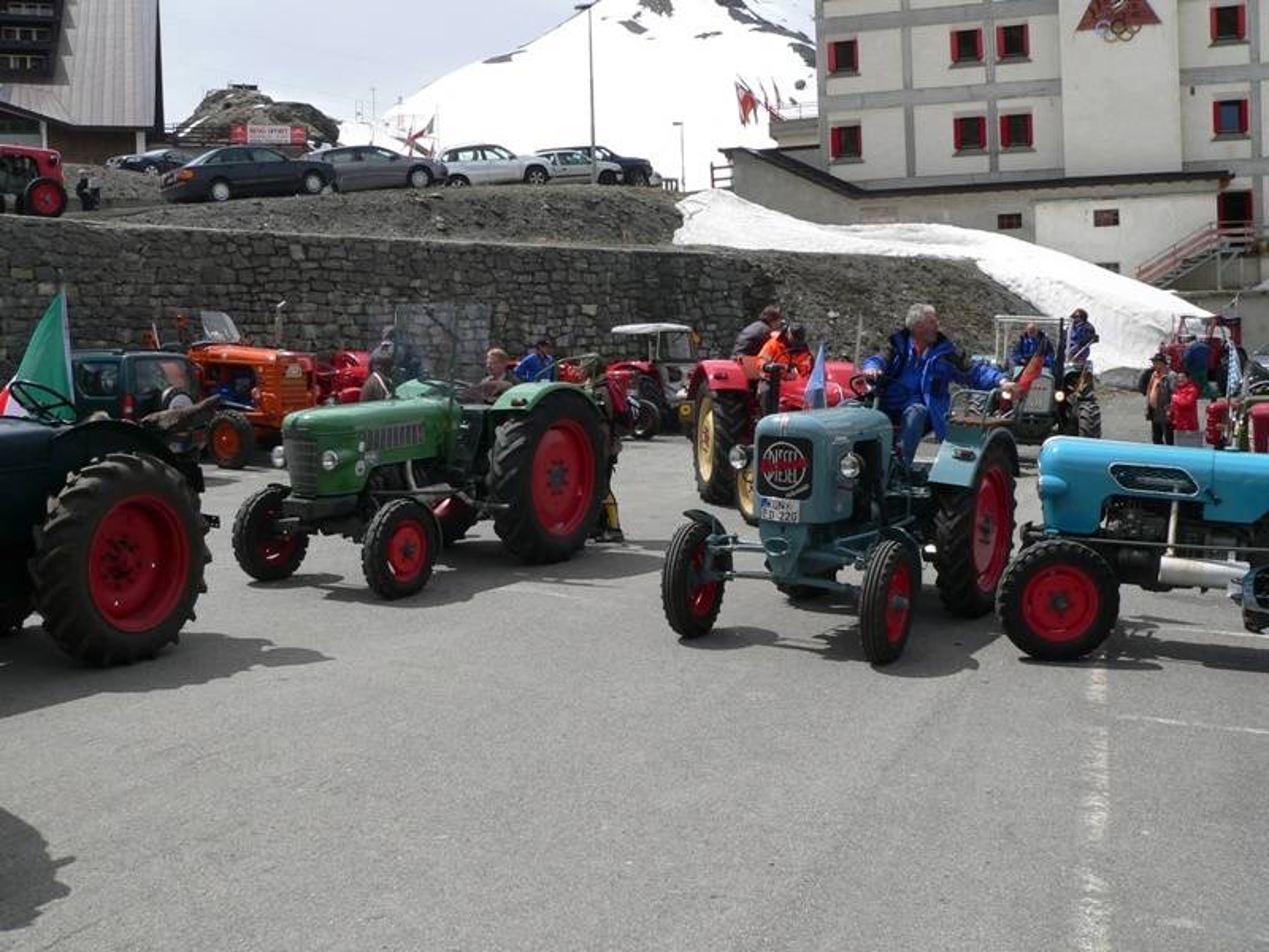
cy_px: 476
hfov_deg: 51.4
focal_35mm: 36
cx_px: 634
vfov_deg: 39.7
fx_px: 1320
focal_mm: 6
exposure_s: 1/640
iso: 80
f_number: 5.6
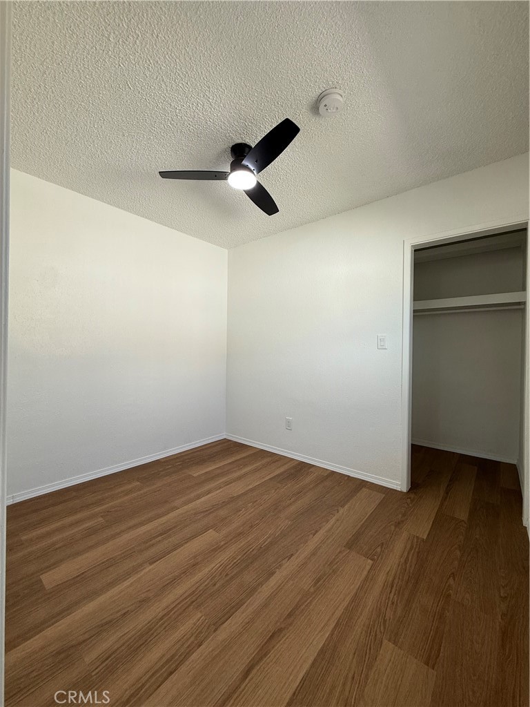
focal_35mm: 14
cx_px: 265
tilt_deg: +0.6
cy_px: 354
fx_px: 286
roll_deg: -1.0
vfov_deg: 102.1
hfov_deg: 85.7
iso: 80
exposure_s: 1/111
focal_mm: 2.22
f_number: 2.2
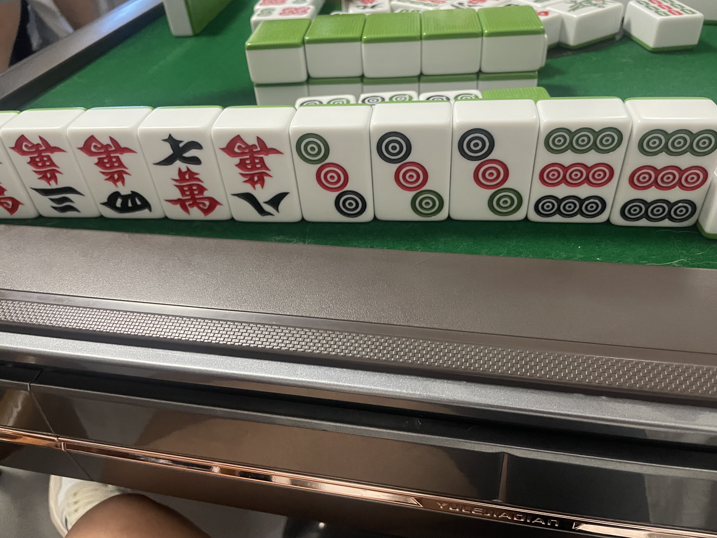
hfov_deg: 67.3
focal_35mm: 26
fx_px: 539
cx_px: 358
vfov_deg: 53.1
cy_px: 269
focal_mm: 4.2
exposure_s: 1/40
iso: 500
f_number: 1.6
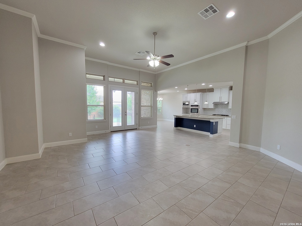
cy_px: 113
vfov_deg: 89.9
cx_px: 151
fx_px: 113
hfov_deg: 106.2
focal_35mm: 13
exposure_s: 1/60
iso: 320
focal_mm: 2.2
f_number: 2.2
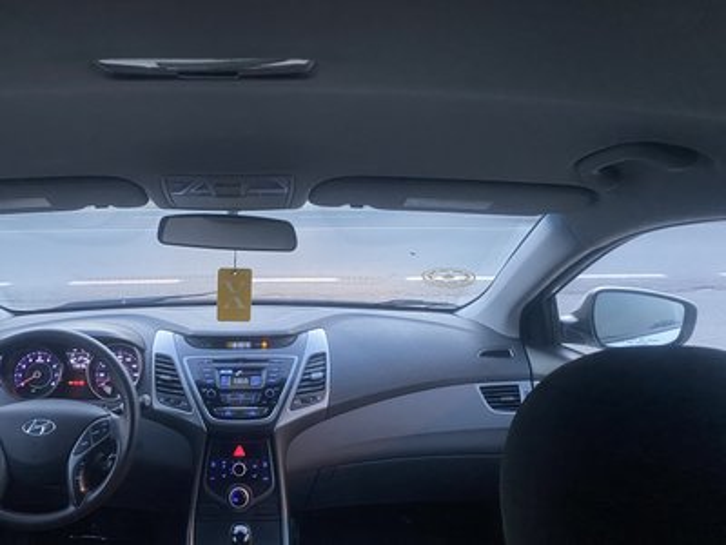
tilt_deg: -8.4
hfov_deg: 67.3
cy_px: 272
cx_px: 363
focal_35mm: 26
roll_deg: -0.5
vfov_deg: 53.1
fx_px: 545
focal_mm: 4.25
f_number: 1.8
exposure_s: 1/25
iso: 500
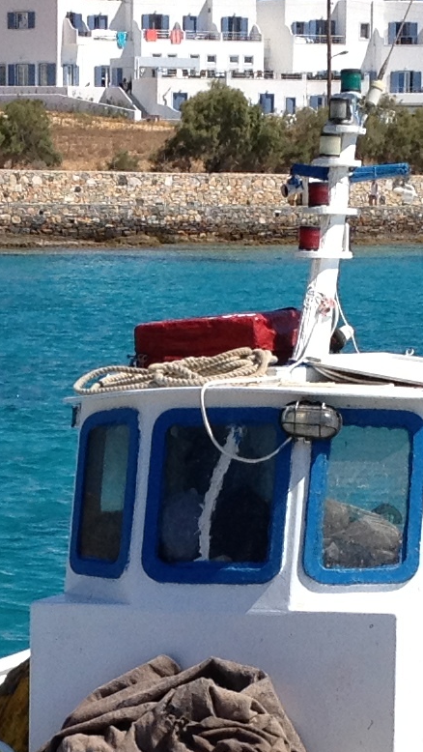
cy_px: 686
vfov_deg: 13.3
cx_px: 149
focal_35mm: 160
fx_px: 3188
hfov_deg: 7.6
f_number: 2.4
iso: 50
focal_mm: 4.28
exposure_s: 1/1842
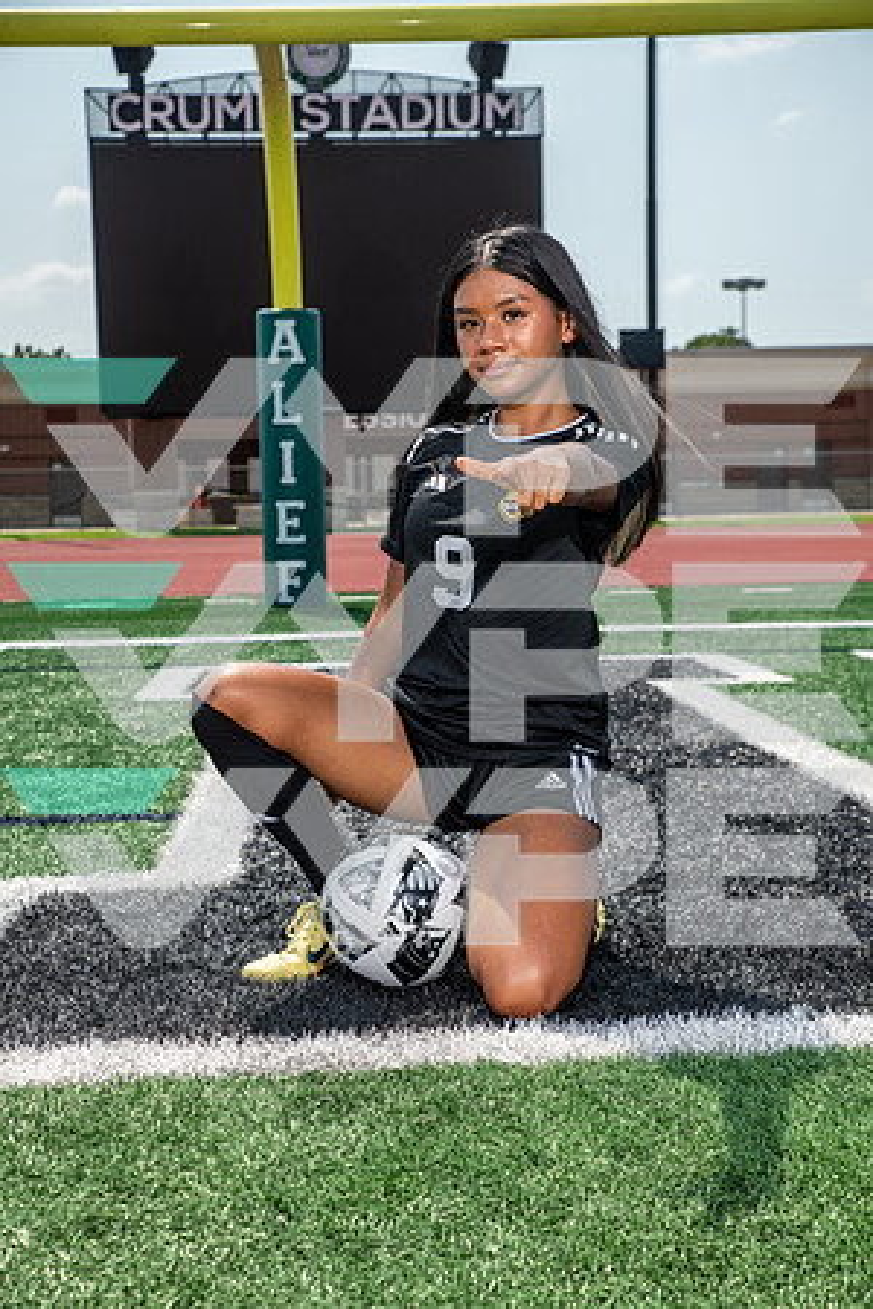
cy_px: 654
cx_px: 436
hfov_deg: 24.6
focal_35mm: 55
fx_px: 2000
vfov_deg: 36.2
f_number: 7.1
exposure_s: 1/320
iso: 100
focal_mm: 55
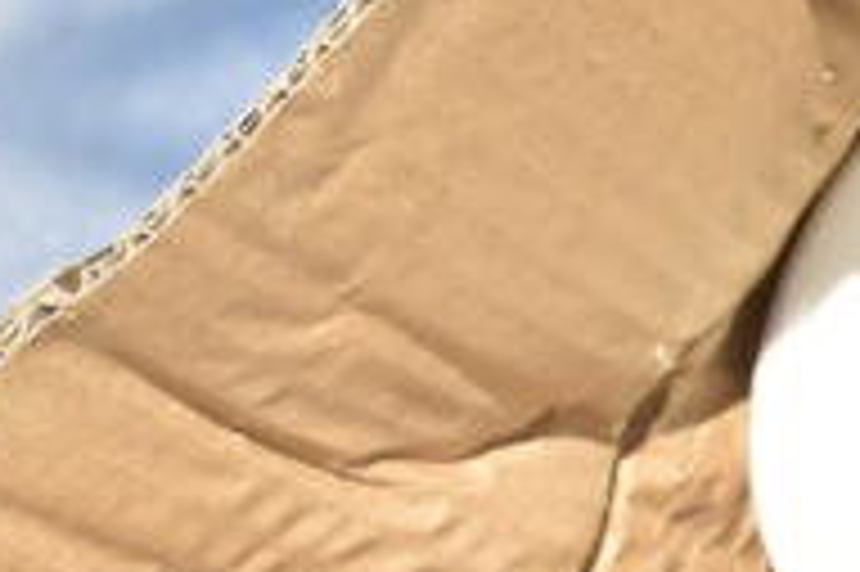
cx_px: 1310
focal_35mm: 163
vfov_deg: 8.3
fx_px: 3890
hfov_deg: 12.0
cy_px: 727
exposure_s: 1/1000
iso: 1600
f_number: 13
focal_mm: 34
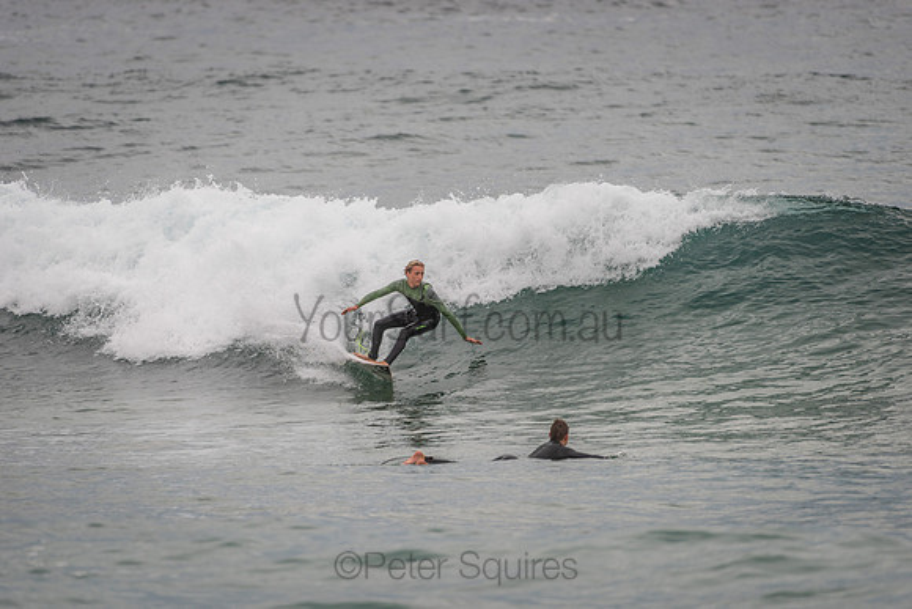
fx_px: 12669
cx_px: 456
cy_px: 304
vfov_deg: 2.8
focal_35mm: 500
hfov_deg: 4.1
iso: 180
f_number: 5.6
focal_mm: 500
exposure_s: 1/320
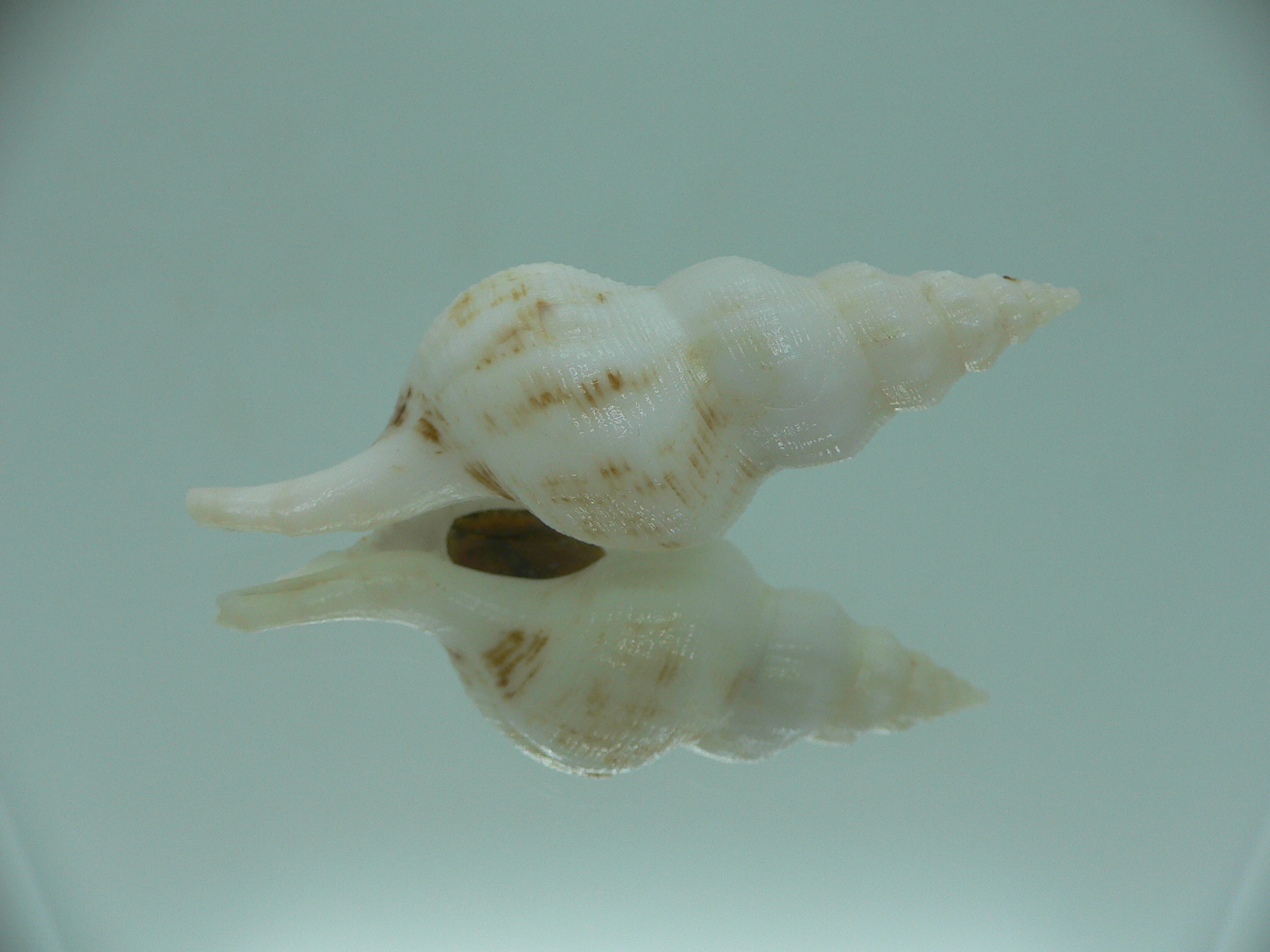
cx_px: 635
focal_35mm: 35
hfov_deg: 52.6
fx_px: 1284
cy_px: 476
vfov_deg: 40.7
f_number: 2.8
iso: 80
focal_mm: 4.6
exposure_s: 1/60
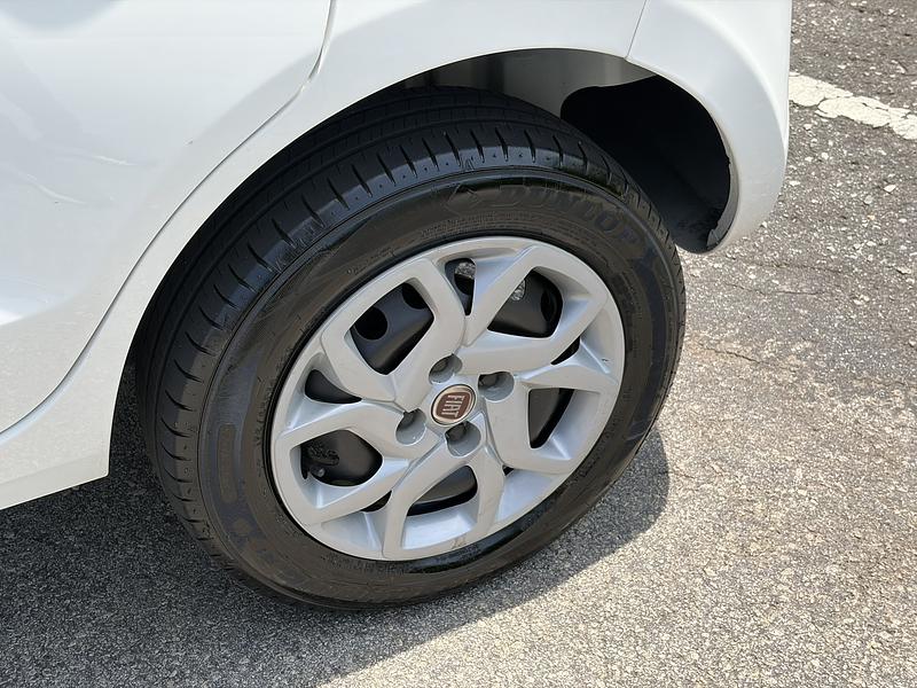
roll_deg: +15.4
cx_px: 458
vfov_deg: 28.0
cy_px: 344
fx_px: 1378
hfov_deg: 36.8
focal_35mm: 52
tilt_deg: -42.0
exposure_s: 1/1156
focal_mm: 5.96
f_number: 1.6
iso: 32
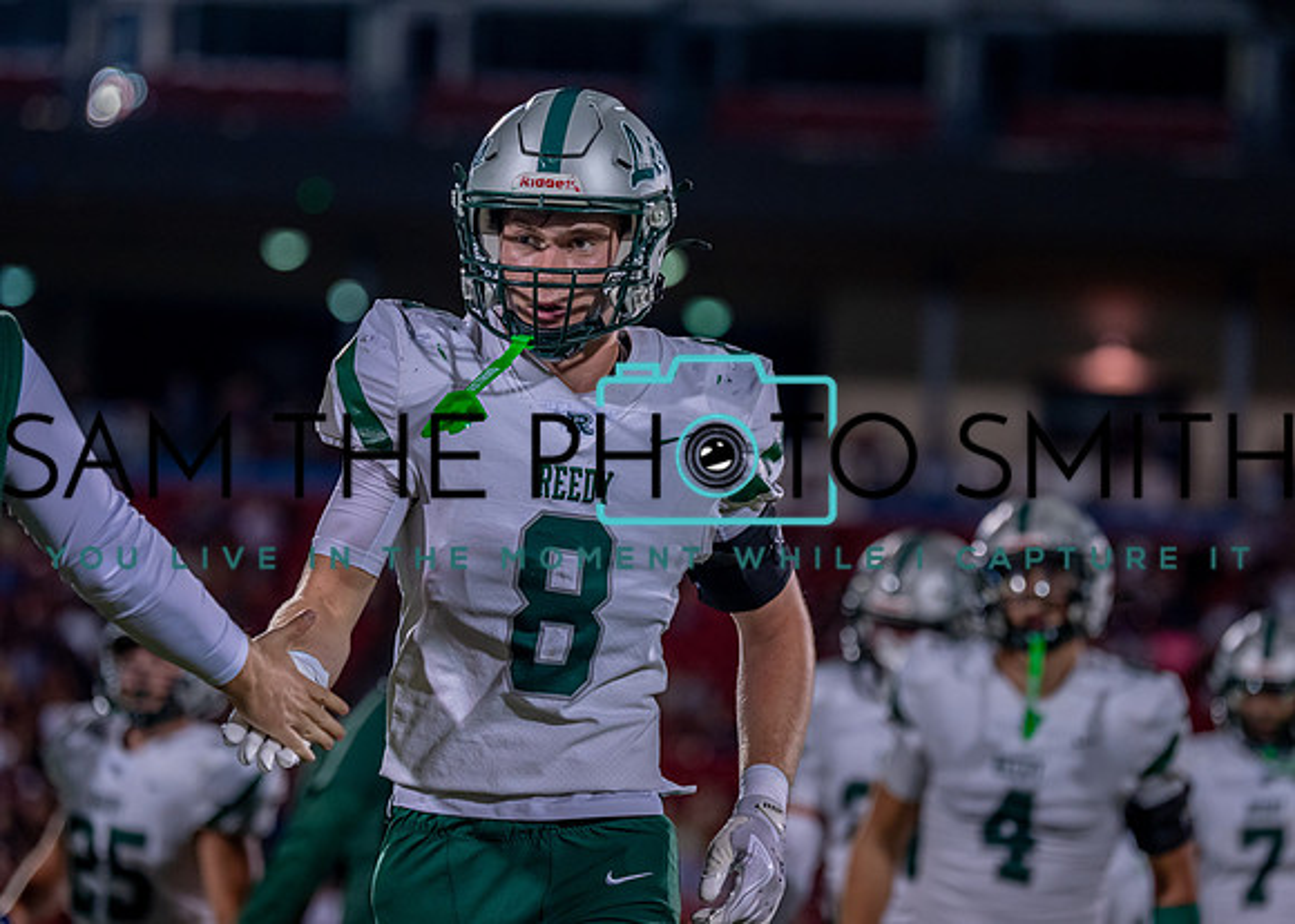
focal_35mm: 168
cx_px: 644
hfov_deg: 12.0
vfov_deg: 8.6
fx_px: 6161
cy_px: 419
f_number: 2.8
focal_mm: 138
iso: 1600
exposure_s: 1/1000
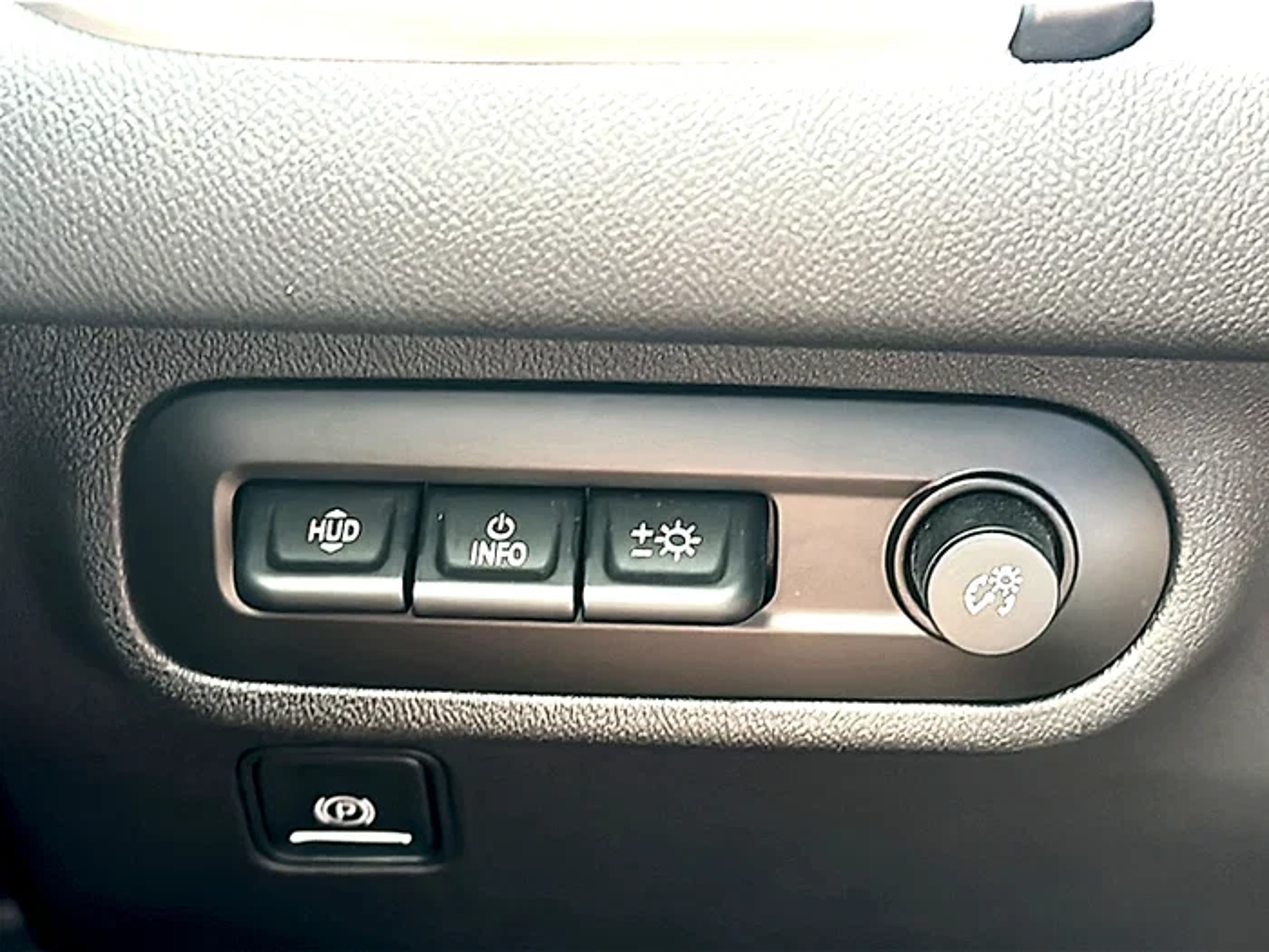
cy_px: 476
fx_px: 1723
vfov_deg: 30.9
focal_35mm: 47
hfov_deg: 40.4
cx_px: 634
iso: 200
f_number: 1.78
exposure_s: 1/41
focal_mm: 6.86
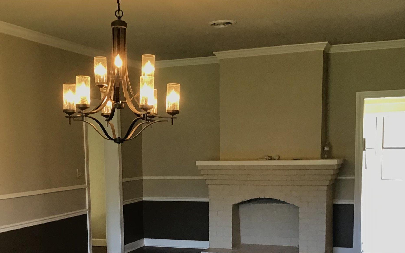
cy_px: 219
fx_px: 596
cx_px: 150
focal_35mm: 54
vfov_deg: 23.4
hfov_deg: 37.3
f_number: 2.4
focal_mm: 3.3
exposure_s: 1/30
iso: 64
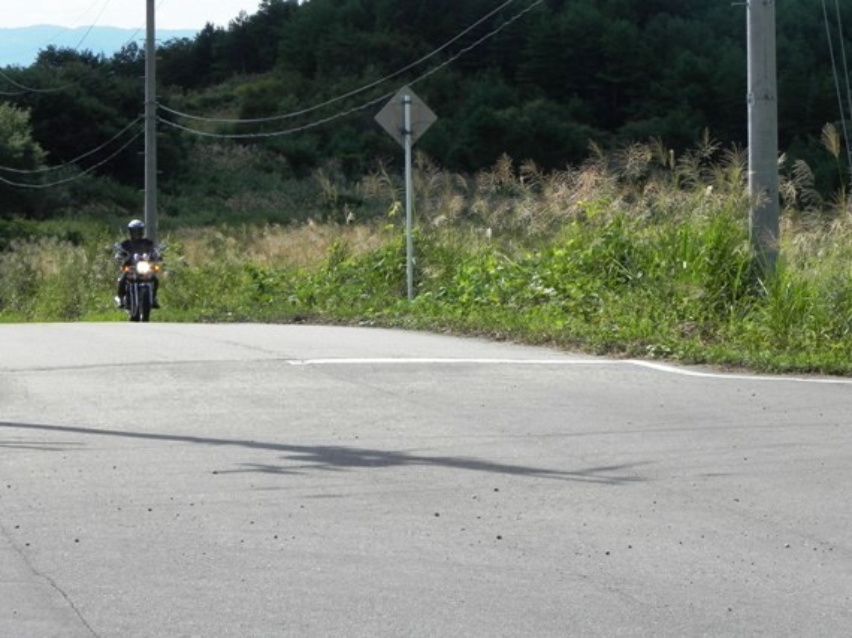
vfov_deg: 10.3
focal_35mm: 144
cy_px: 319
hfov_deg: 13.7
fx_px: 3543
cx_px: 426
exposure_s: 1/498
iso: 160
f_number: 6.3
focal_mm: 25.7
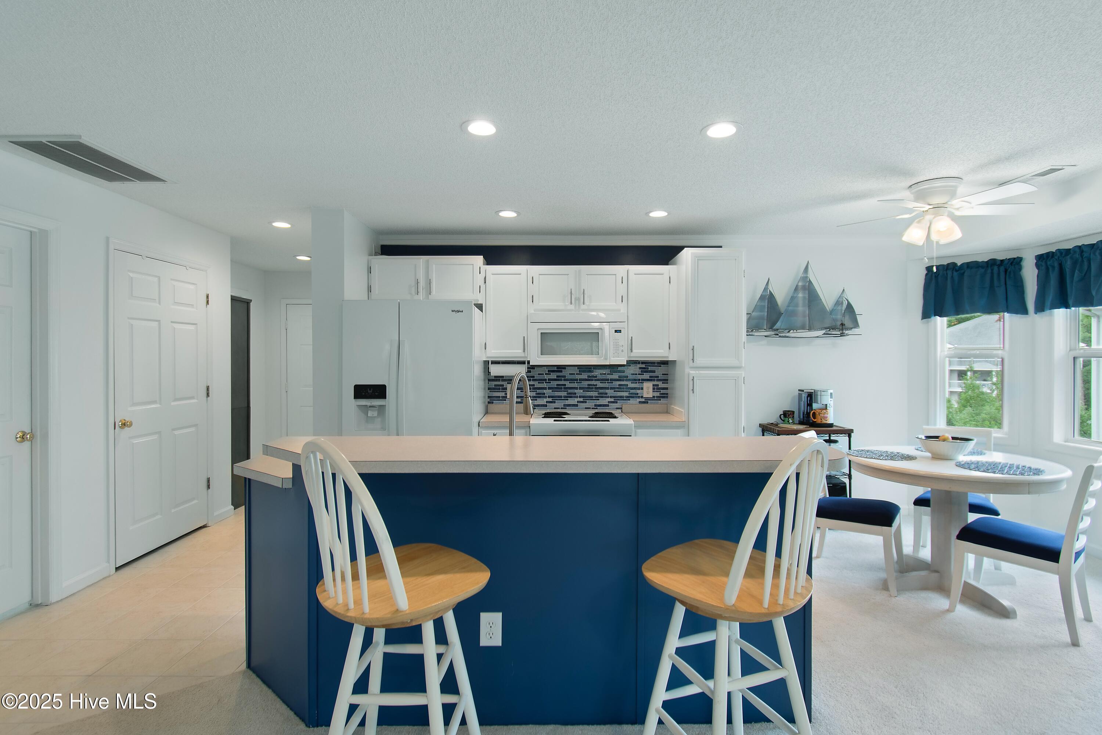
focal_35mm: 17
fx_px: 520
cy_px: 368
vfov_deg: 70.4
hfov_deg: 93.3
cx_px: 551
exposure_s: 1/10
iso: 100
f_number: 4.8
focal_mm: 11.5
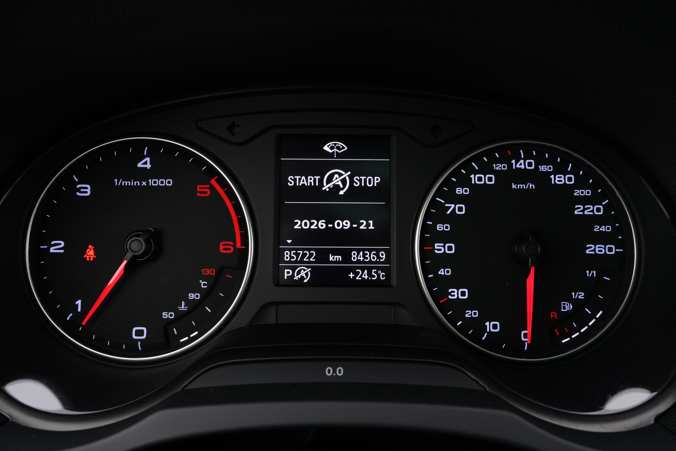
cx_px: 338
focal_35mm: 27
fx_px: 507
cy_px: 226
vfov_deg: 47.9
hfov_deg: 67.4
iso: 1000
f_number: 8
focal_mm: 18
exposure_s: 1/40
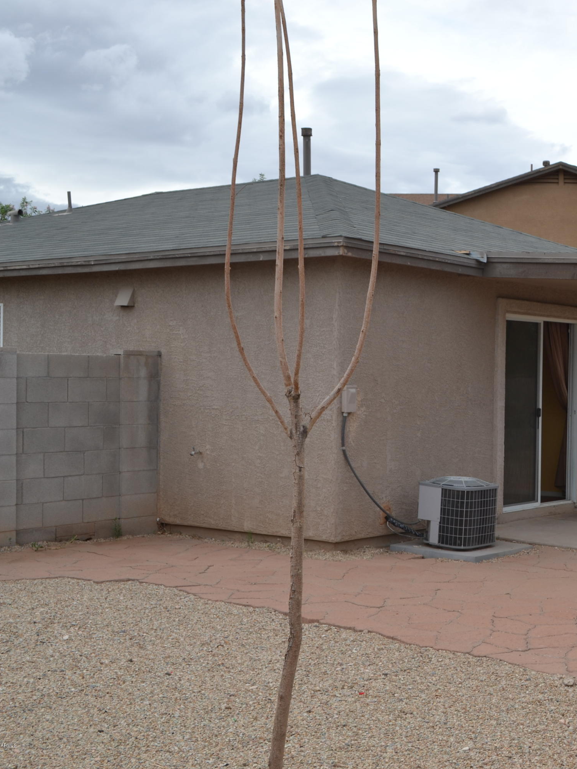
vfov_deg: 36.8
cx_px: 558
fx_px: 1156
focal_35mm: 52
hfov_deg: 26.7
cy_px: 385
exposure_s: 1/200
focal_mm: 24
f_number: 9
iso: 100
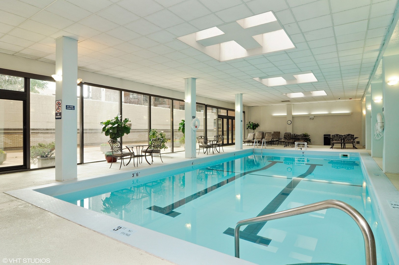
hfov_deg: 85.5
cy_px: 132
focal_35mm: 20
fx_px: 216
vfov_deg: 63.1
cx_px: 200
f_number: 9
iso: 200
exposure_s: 1/4
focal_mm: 13
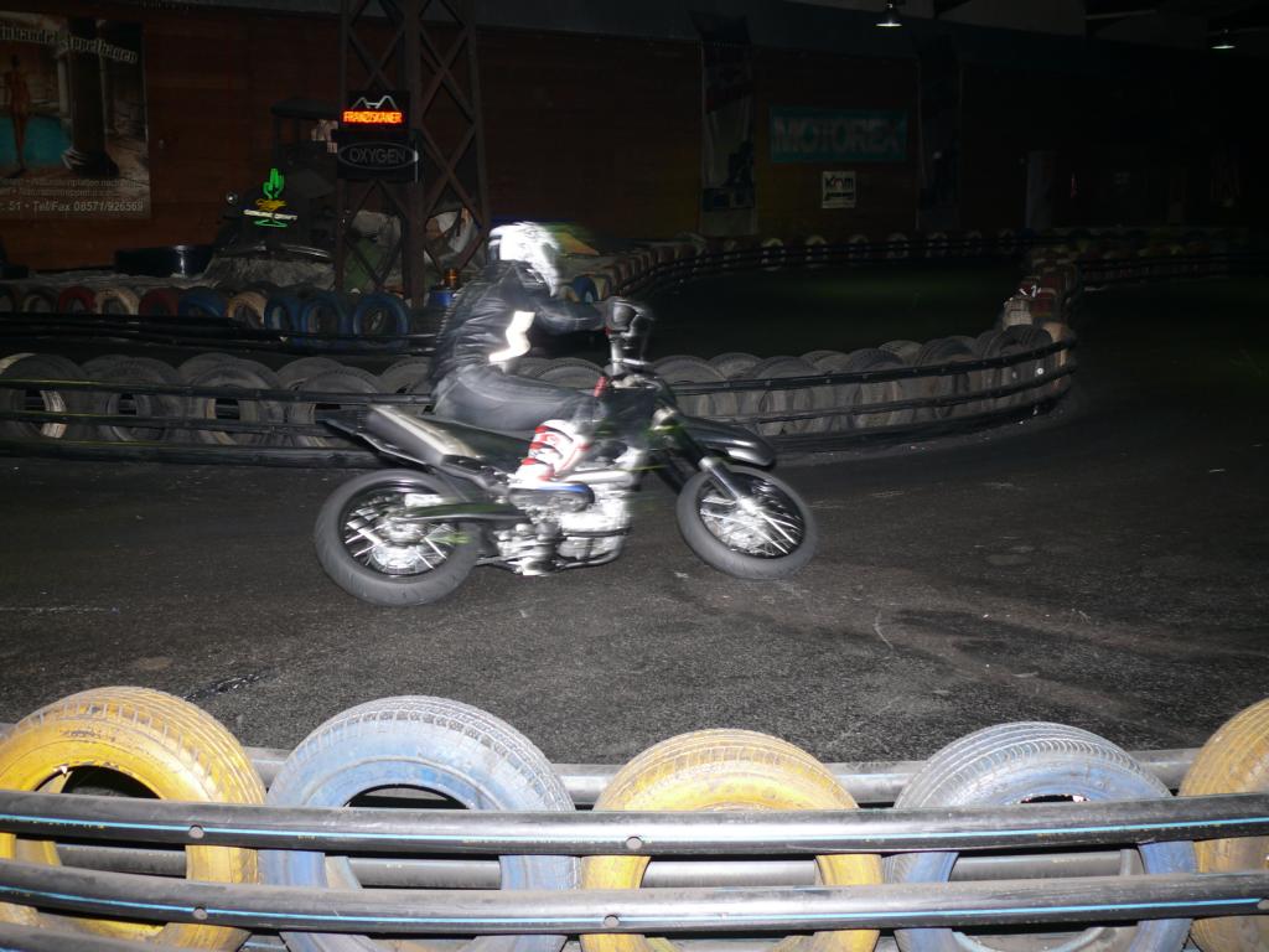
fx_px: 1576
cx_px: 634
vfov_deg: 33.6
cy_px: 476
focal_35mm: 43
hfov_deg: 43.9
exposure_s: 1/30
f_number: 2.8
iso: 100
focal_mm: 9.1
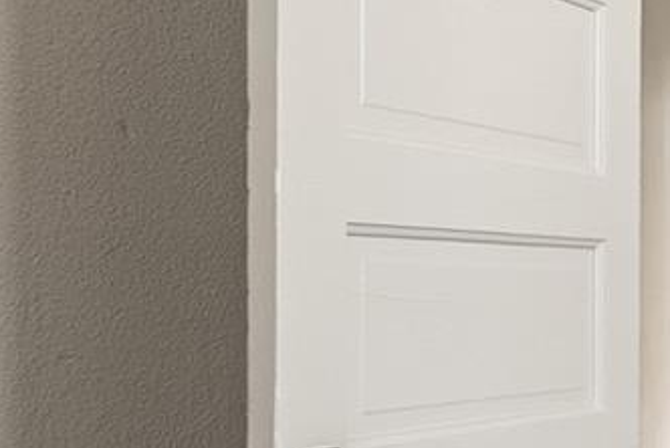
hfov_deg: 18.6
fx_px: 1434
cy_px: 331
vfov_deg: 17.7
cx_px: 1292
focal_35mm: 77
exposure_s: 1/125
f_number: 8
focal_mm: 16
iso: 200
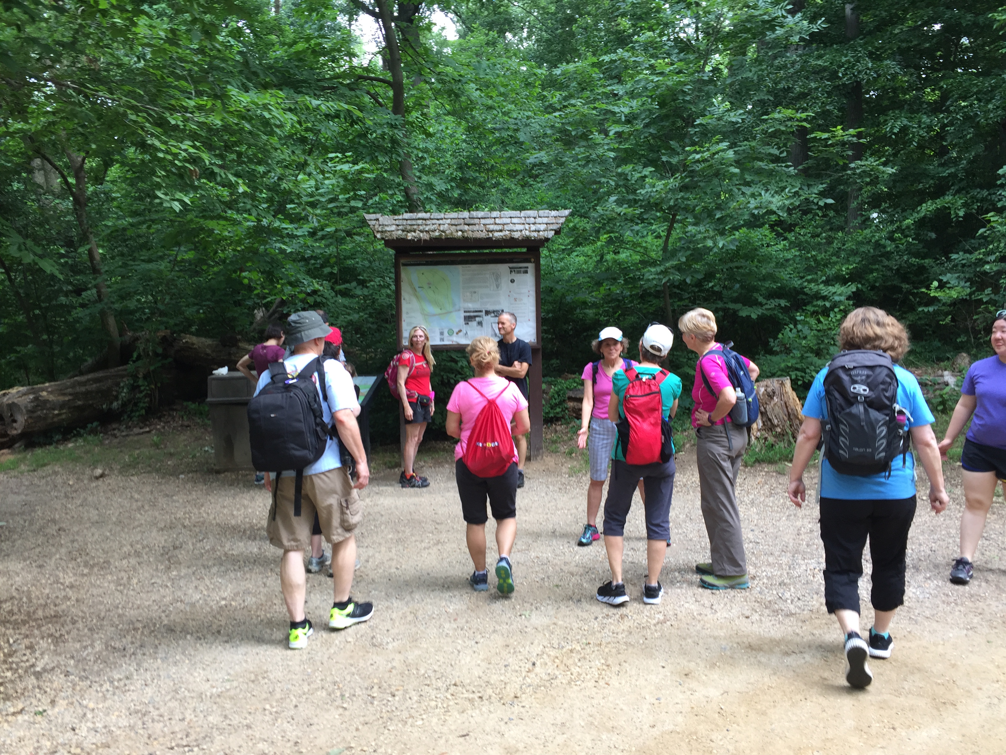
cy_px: 378
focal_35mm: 29
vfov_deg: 48.2
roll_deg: +2.1
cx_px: 503
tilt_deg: -3.6
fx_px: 843
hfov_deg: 61.7
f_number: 2.2
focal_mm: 4.15
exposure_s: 1/120
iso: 40
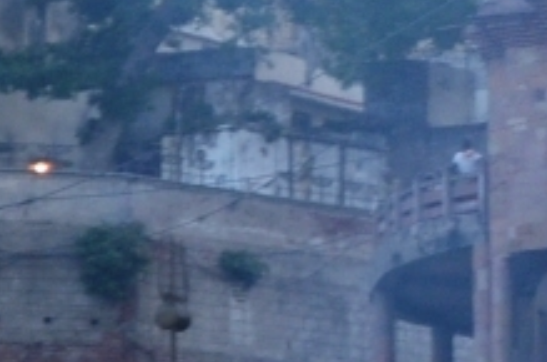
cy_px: 417
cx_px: 1259
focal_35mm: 465
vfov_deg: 2.9
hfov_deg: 4.4
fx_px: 7047
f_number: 5.6
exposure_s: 1/60
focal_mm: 55
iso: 400
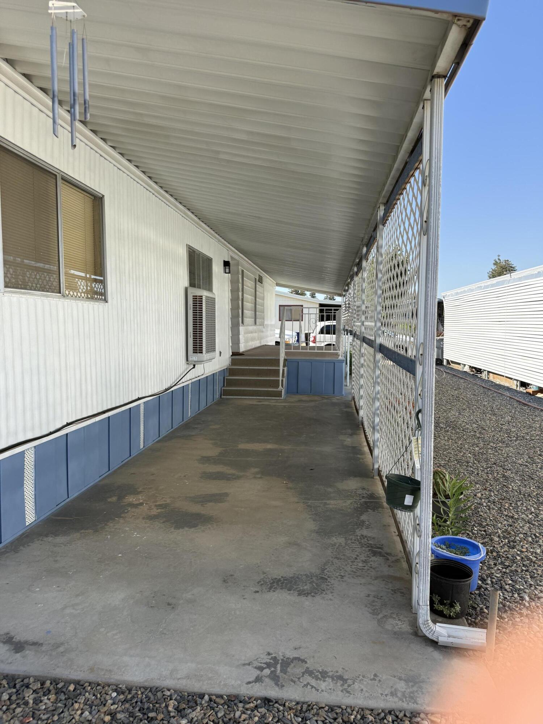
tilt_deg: -2.5
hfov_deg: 56.8
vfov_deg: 71.6
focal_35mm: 24
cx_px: 272
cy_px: 362
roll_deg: -1.5
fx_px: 502
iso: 100
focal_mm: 6.76
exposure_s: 1/2110
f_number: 1.78
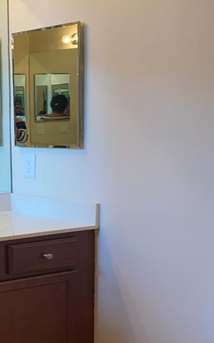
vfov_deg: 30.9
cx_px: -43
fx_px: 606
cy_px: 265
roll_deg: +3.9
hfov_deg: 18.9
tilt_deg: -14.1
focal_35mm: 65
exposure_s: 1/40
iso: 40
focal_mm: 4.25
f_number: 1.8
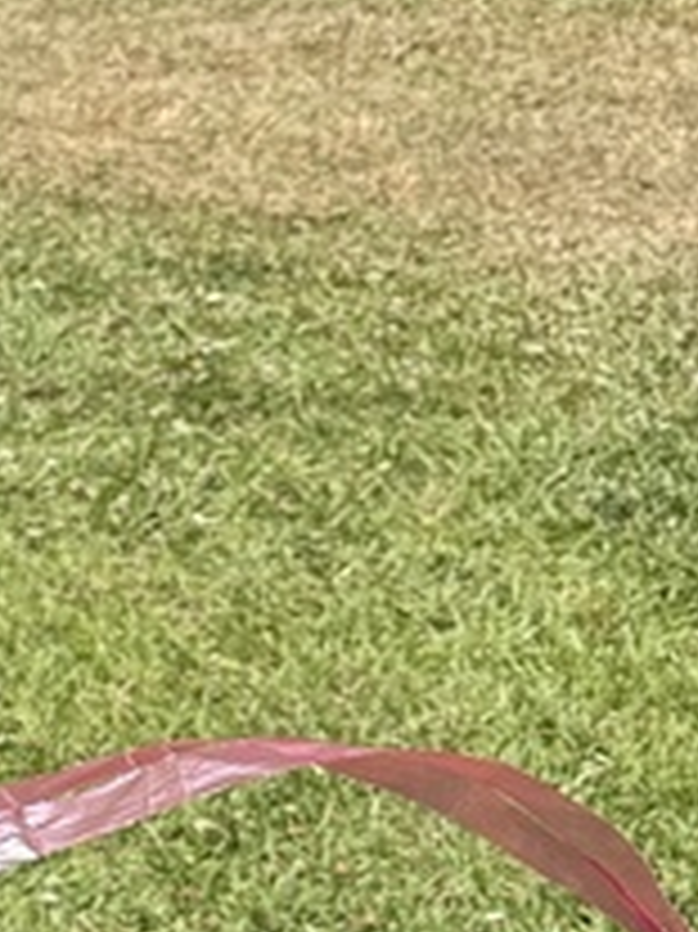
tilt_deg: -17.6
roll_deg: -0.6
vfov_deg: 16.6
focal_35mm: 119
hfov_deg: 10.5
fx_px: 3203
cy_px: 441
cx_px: -1022
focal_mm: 6.76
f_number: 1.78
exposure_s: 1/3425
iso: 100
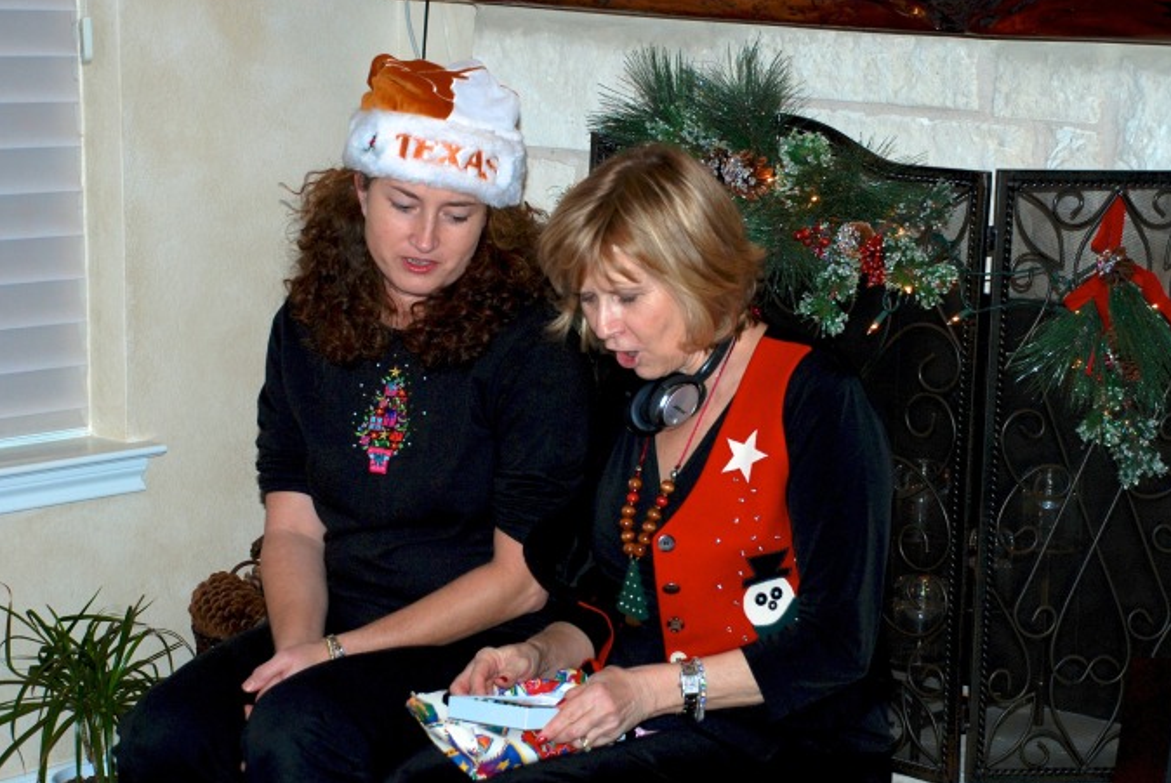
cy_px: 400
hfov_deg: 22.8
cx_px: 653
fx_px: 2898
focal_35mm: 89
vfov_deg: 15.4
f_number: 5
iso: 200
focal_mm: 50
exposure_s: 1/60
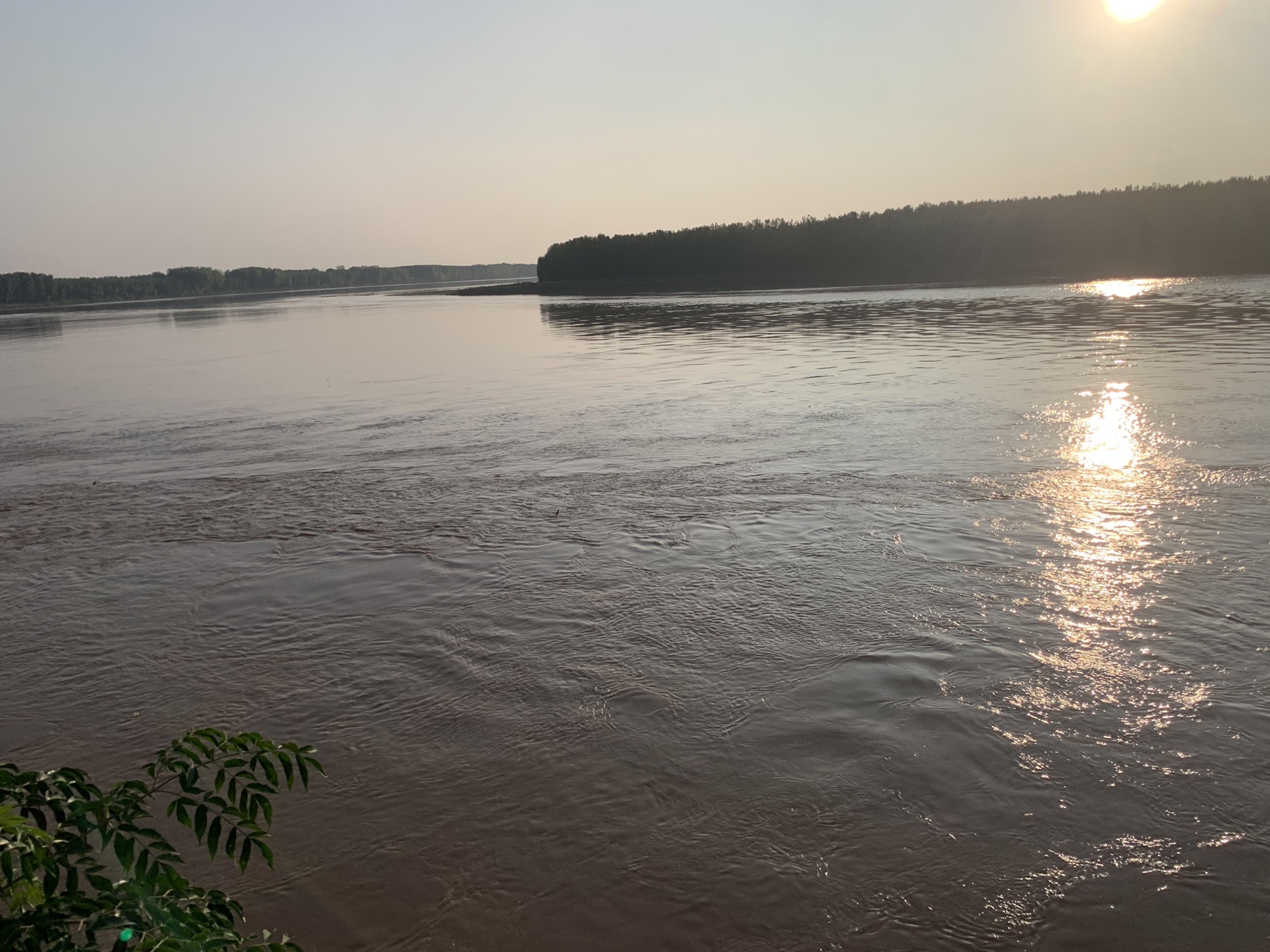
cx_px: 635
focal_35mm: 26
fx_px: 954
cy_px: 476
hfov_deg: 67.3
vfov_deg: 53.1
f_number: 1.8
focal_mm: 4.25
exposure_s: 1/6061
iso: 25
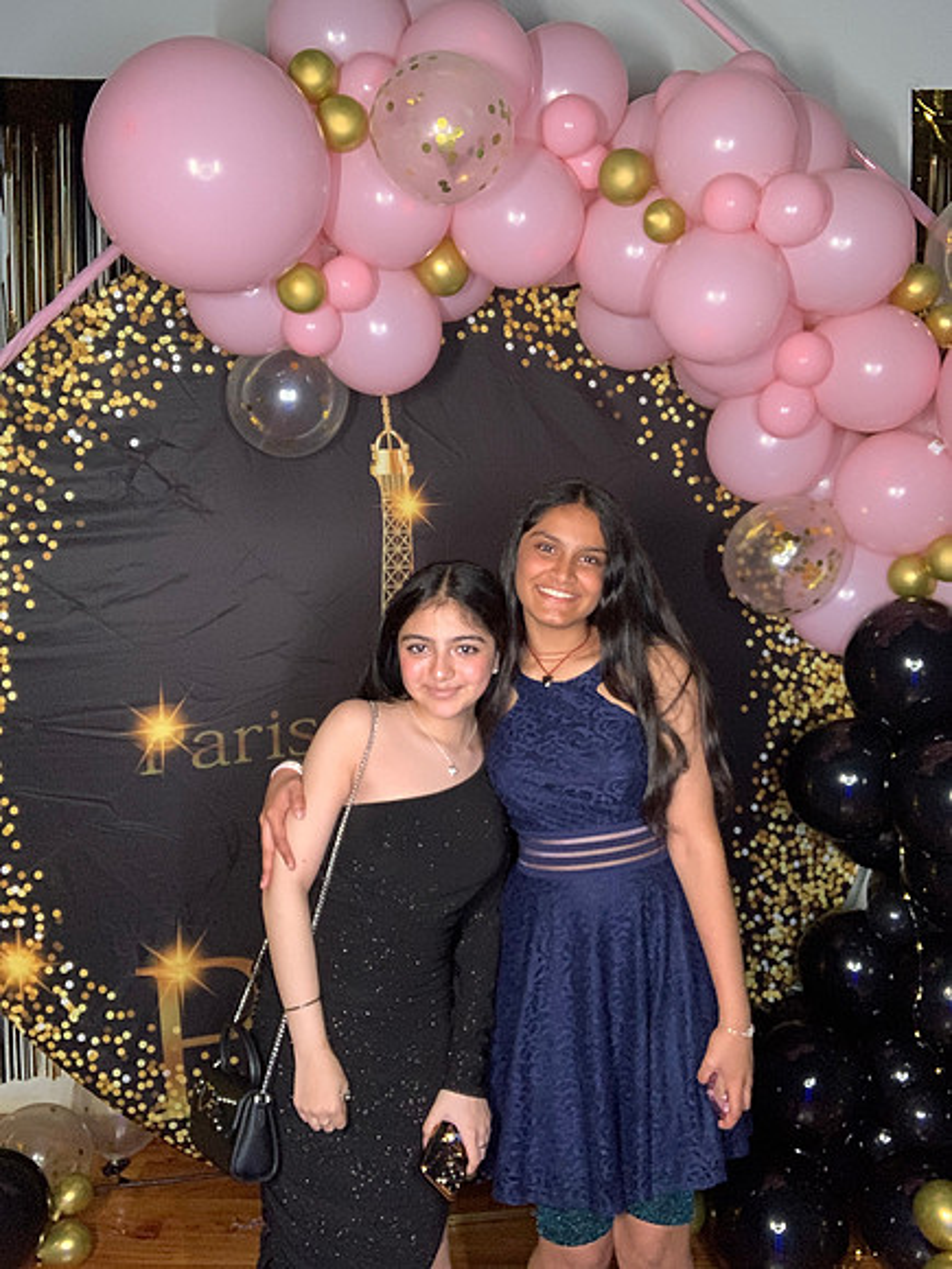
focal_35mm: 32
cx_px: 476
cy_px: 634
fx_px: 1173
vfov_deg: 56.8
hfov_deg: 44.2
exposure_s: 1/30
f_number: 2.2
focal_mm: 2.87
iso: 320
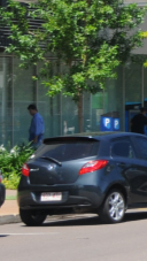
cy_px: -84
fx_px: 1051
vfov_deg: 13.6
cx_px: 311
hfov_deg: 7.6
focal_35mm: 152
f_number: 5.6
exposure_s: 1/1250
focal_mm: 22
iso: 250
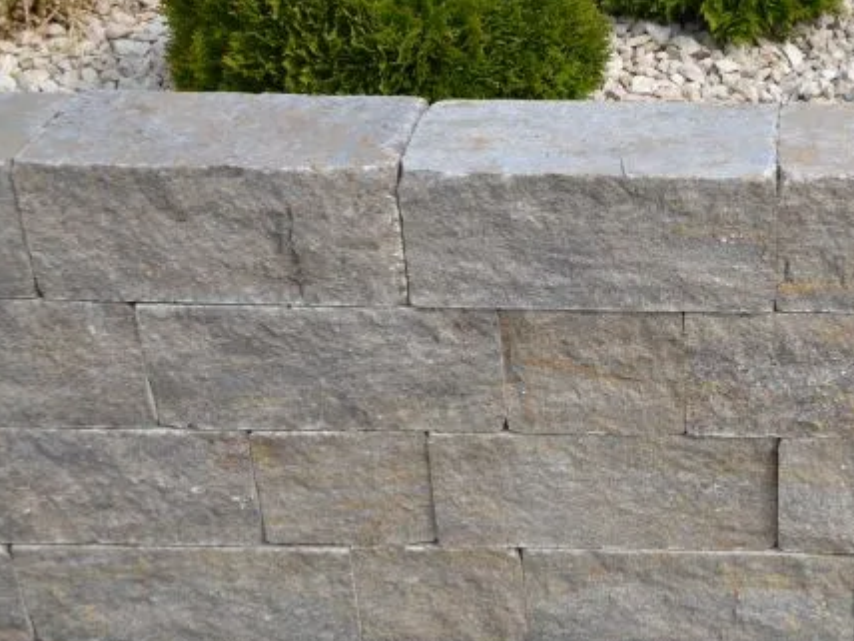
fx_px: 1727
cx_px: 764
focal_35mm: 70
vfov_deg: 21.0
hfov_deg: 26.8
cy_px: 307
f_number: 8
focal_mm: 26
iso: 100
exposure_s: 1/250
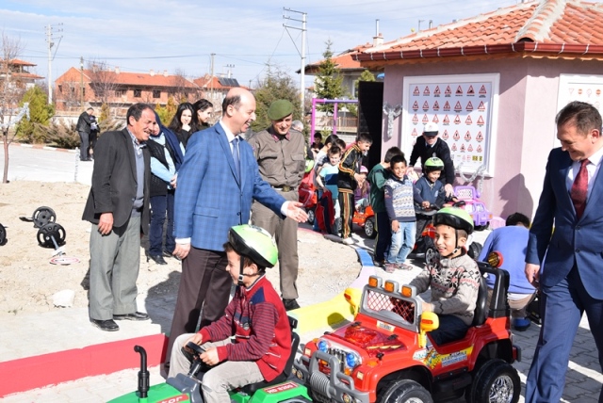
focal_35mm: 45
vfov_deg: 29.9
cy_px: 202
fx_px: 754
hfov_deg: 43.6
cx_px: 302
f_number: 10
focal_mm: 30
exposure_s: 1/400
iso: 200
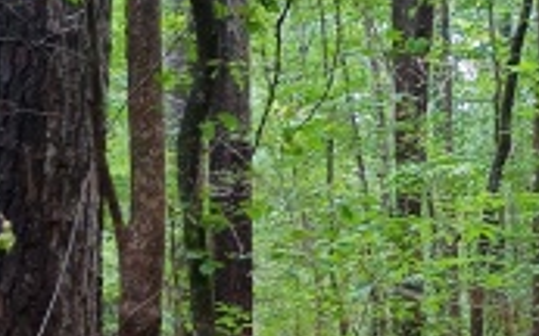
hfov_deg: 21.8
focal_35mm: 95
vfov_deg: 13.5
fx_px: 1395
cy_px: 344
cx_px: 333
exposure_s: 1/60
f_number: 1.8
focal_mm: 4.27
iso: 164
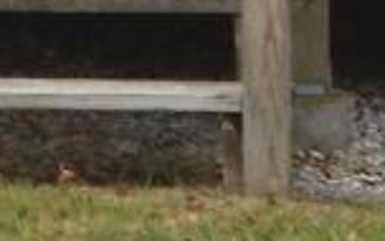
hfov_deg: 3.3
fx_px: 6579
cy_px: -479
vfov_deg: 2.1
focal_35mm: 627
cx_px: -68
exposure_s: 1/60
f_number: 5.2
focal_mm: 15.7
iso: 80
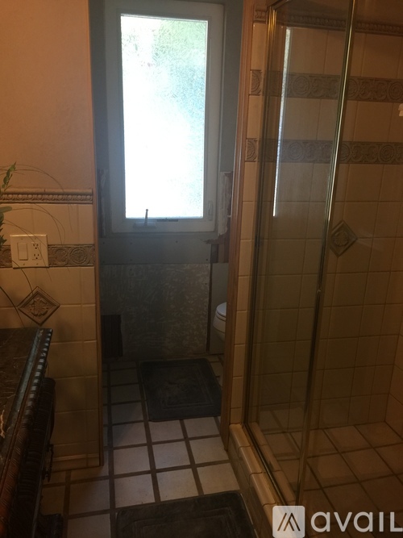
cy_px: 269
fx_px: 450
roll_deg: -1.8
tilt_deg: -16.7
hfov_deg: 48.2
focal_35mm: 29
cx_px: 202
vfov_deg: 61.7
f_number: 2.2
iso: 50
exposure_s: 1/15
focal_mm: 4.15
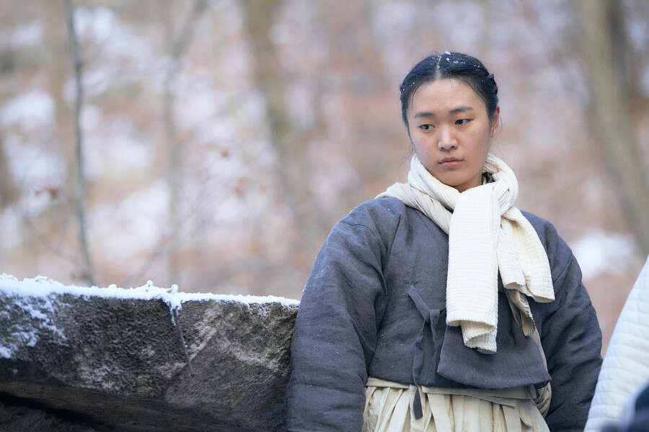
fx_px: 2794
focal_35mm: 155
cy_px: 216
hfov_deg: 13.2
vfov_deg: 8.9
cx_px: 324
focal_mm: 155
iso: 1000
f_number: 3.5
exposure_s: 1/250
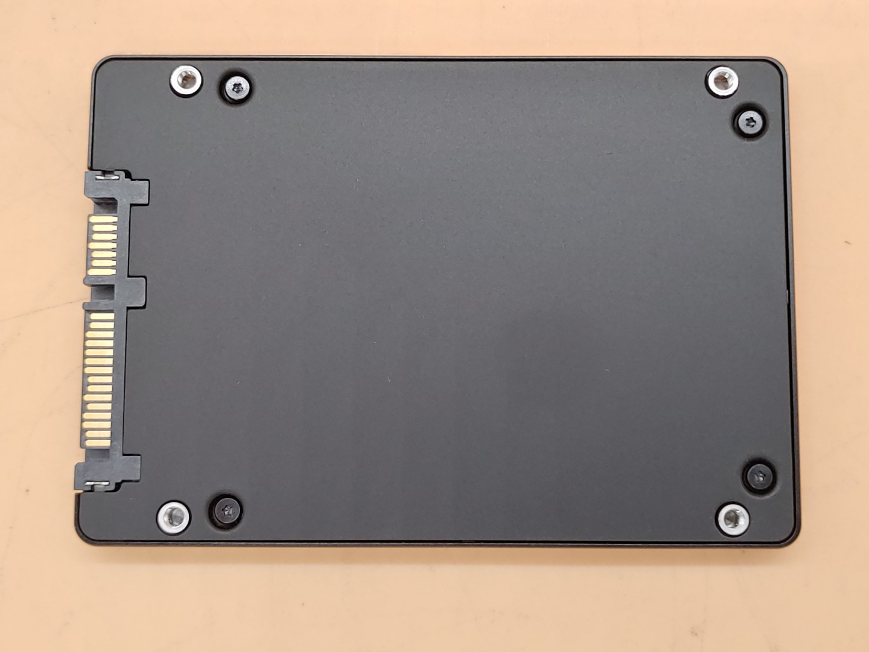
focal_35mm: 52
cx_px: 434
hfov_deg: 36.8
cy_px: 326
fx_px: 1305
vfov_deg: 28.0
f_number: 1.8
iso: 50
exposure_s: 1/63
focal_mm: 4.36
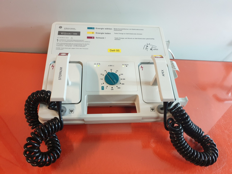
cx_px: 116
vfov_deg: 53.1
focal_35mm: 26
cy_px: 87
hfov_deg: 67.3
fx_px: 174
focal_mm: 4.3
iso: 320
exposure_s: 1/50
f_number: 1.5
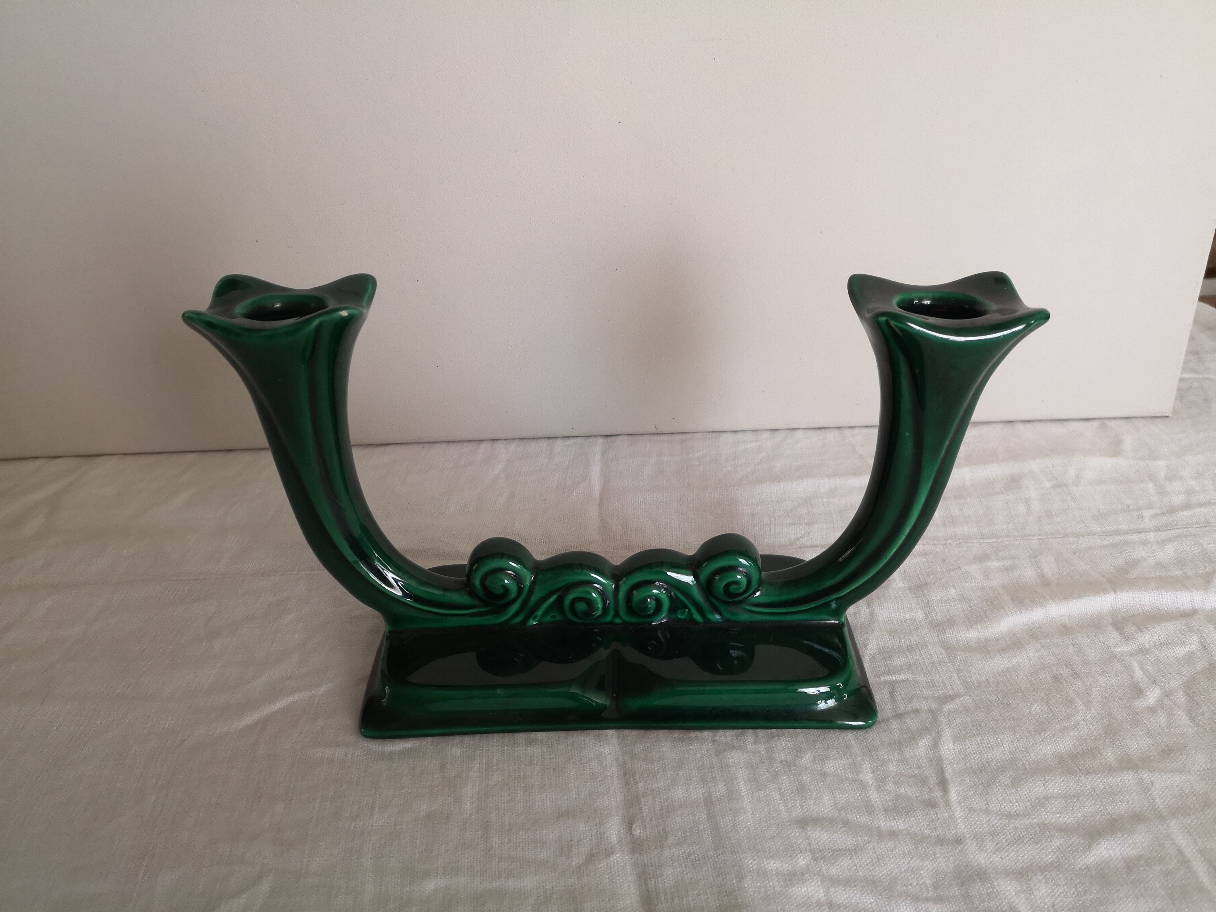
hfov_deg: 65.3
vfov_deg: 51.4
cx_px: 608
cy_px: 456
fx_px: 948
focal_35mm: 27
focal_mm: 3.95
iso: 160
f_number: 1.8
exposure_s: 1/50
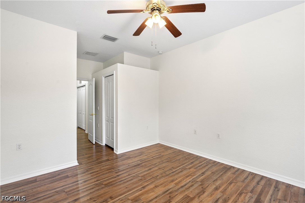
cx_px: 152
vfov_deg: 73.7
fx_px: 136
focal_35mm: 16
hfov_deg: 96.7
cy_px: 102
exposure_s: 1/20
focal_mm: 16
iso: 400
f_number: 8
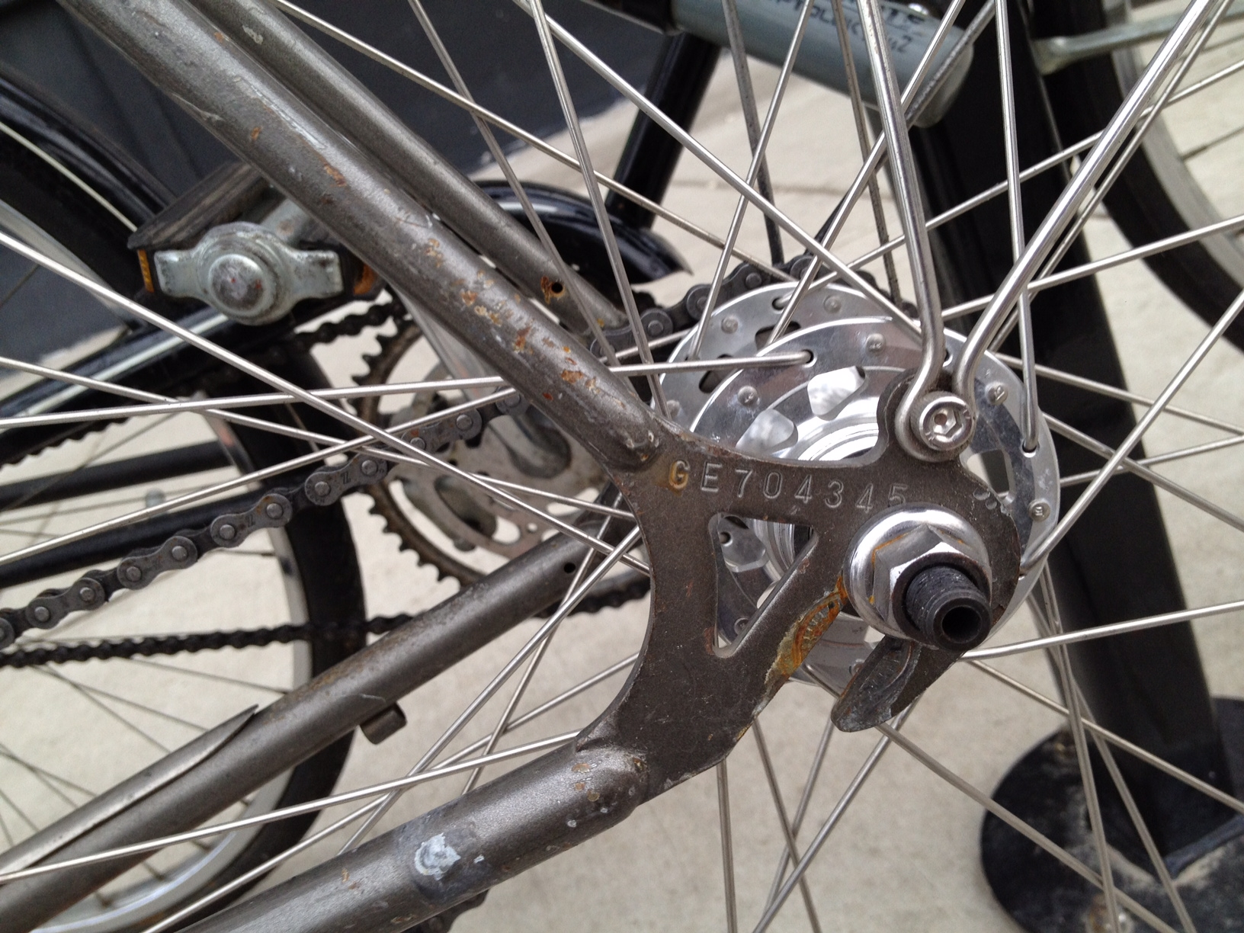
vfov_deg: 40.7
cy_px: 466
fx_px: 1258
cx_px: 622
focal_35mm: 35
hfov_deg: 52.6
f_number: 2.4
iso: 80
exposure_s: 1/120
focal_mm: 4.28
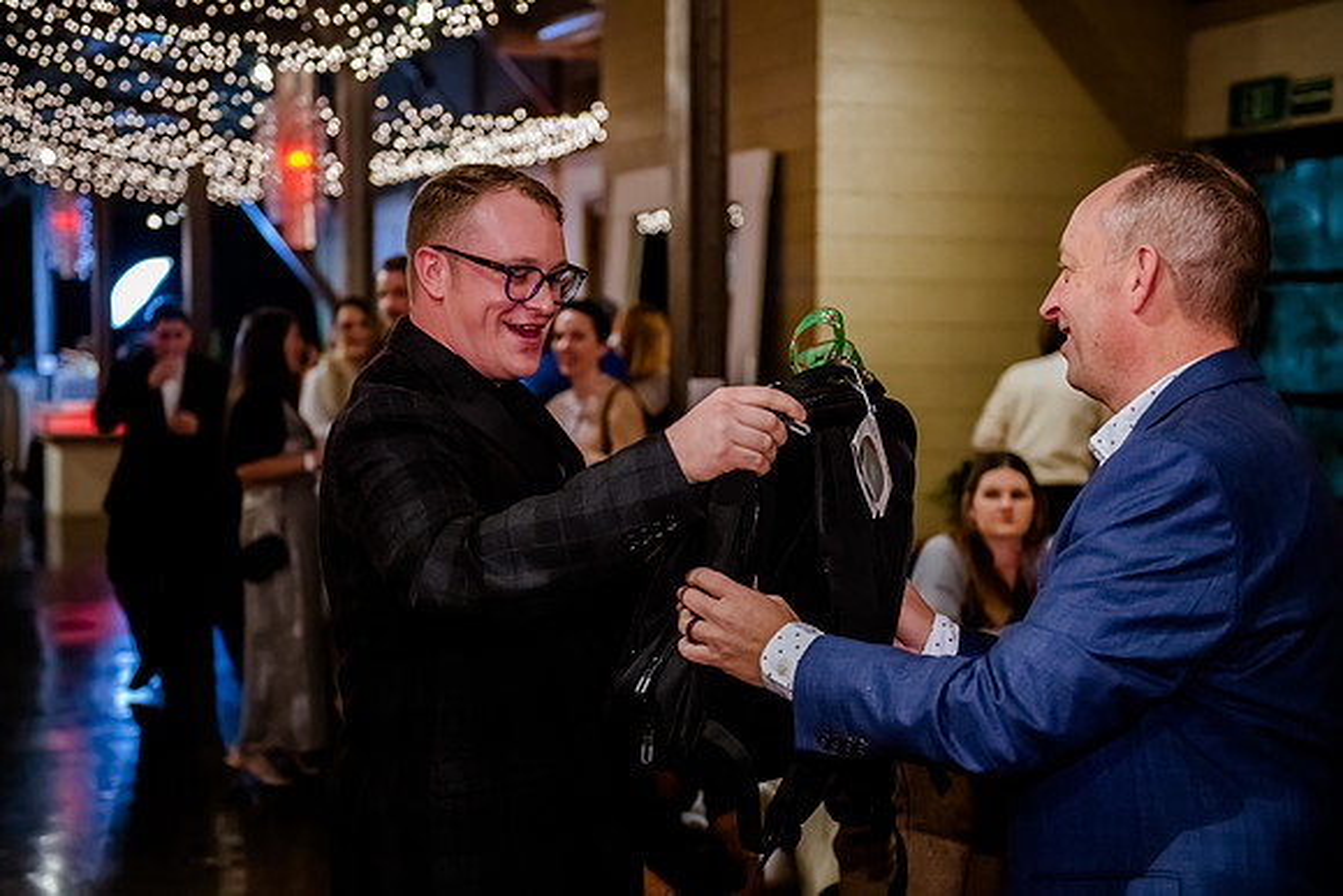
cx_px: 650
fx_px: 2052
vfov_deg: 24.6
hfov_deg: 36.2
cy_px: 447
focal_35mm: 55
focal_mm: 52
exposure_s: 1/200
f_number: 2.8
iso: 5000
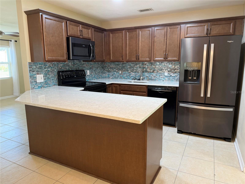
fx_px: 170
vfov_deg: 56.8
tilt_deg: -9.3
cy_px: 92
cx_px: 122
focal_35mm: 24
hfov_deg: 71.6
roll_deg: +0.0
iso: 160
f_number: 1.78
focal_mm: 6.76
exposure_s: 1/60
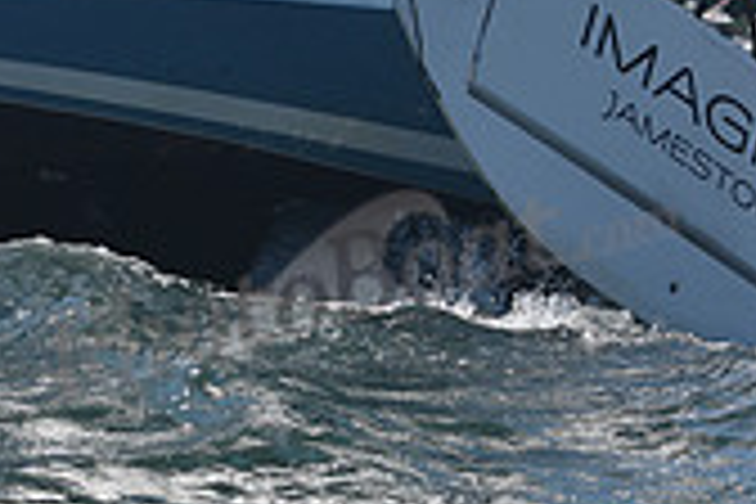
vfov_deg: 5.6
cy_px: -344
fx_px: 5082
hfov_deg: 8.4
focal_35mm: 242
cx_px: -184
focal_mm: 70
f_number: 5.6
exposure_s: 1/1250
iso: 250
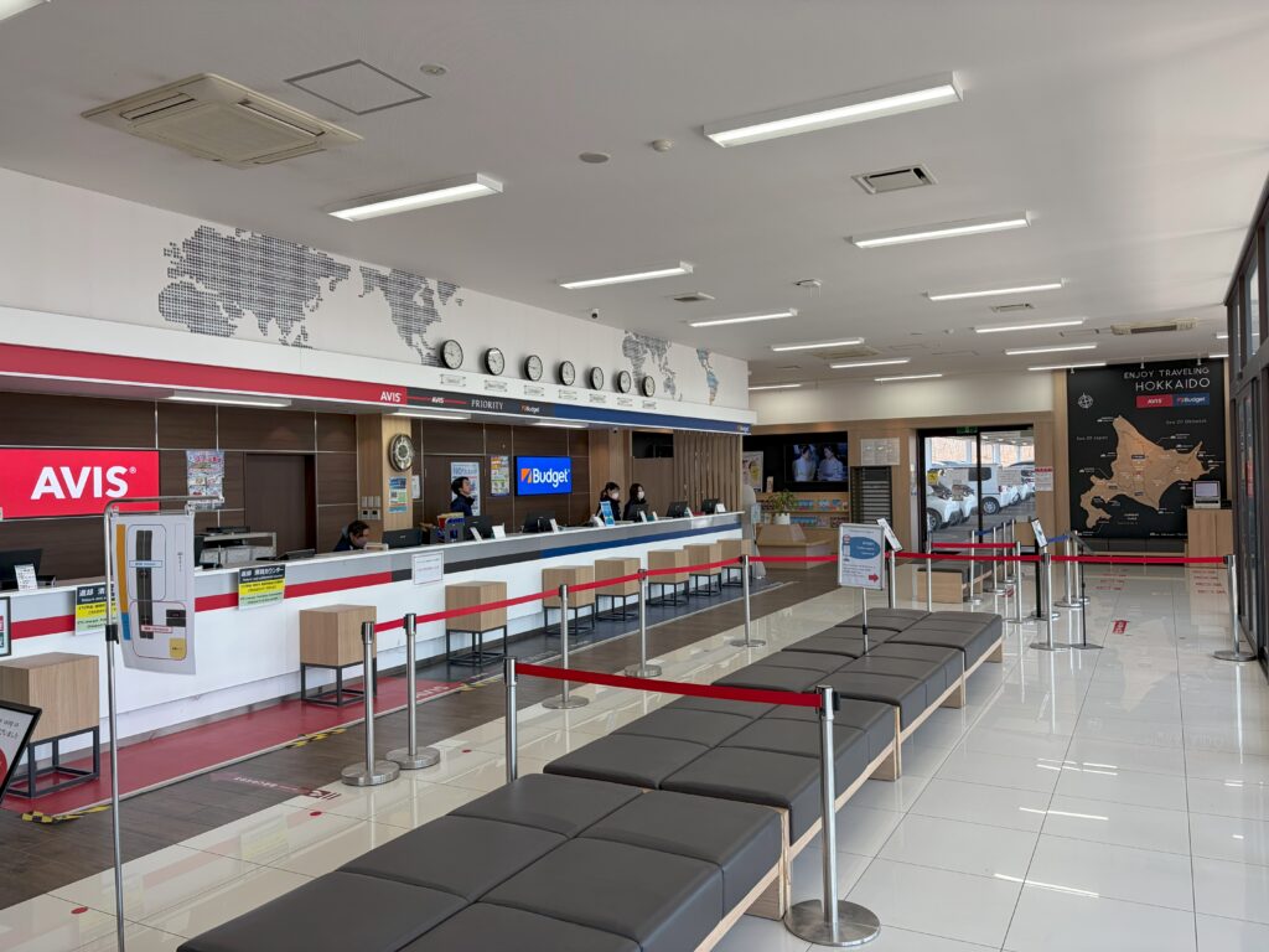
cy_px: 476
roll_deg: +1.4
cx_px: 634
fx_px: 953
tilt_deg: +0.9
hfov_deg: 67.3
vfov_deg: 53.1
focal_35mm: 26
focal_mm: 5.96
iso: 50
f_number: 1.6
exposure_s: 1/313
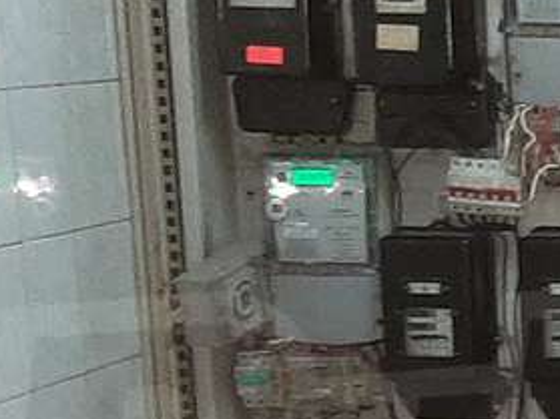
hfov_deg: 12.9
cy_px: 566
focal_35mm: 140
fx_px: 2264
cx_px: 965
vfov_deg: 10.3
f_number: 1.7
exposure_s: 1/20
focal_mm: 3.93
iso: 400
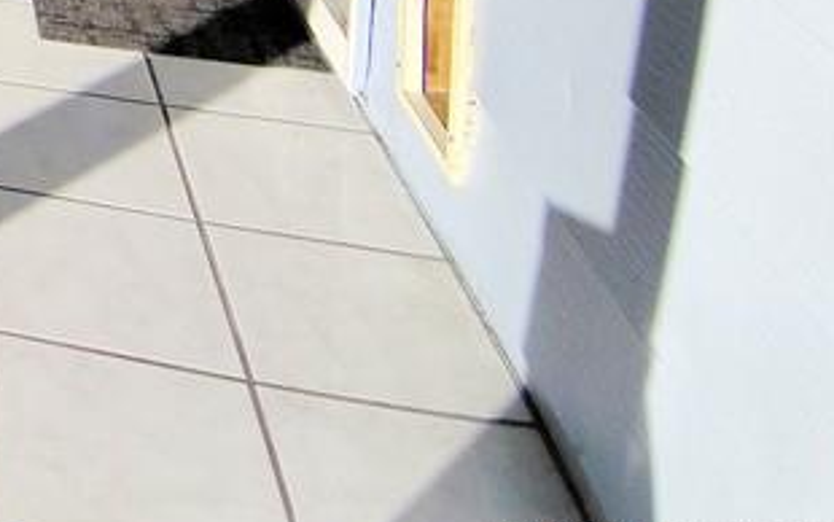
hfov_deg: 25.8
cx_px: -449
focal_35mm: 56
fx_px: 1273
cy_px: -472
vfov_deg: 17.6
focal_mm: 2.13
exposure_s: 1/1266
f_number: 2.2
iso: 100
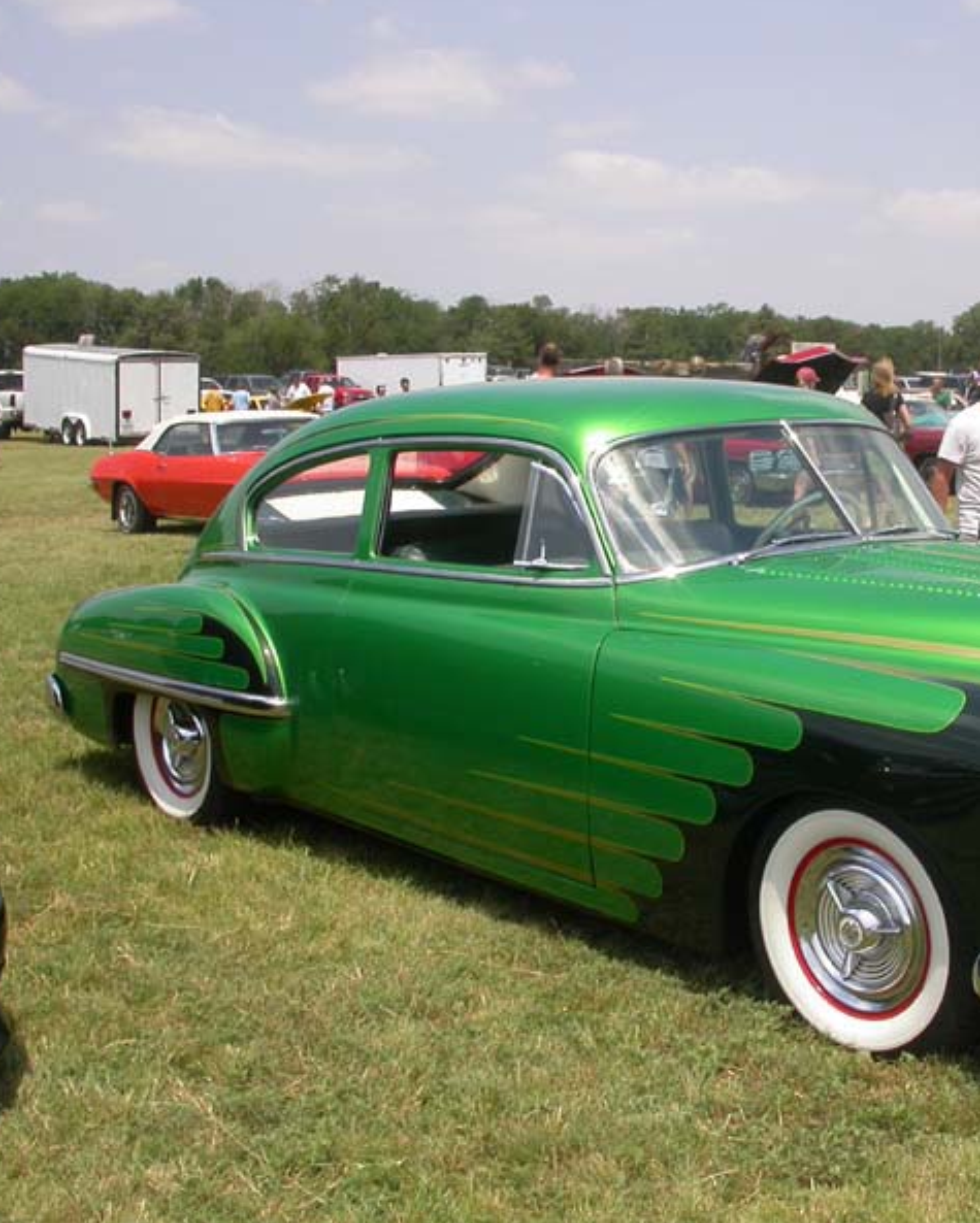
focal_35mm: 50
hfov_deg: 29.8
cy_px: 608
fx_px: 1811
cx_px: 728
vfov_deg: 37.3
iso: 100
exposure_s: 1/314
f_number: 7.5
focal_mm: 7.85
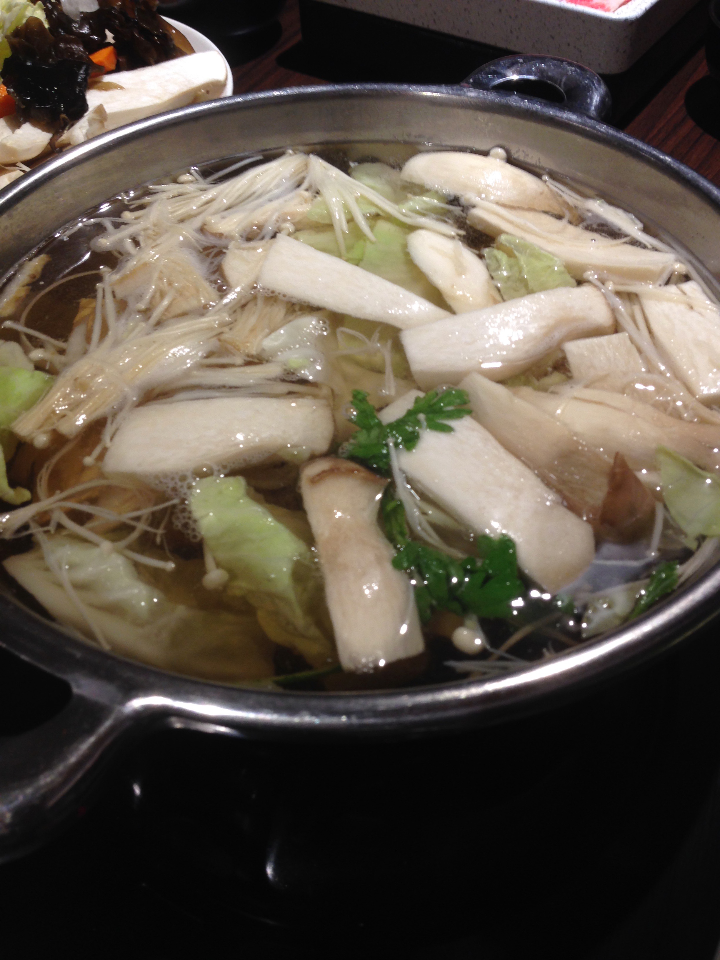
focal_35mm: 33
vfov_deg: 55.4
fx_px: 915
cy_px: 480
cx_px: 360
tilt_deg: -47.2
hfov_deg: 42.9
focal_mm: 4.12
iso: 50
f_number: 2.4
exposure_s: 1/20
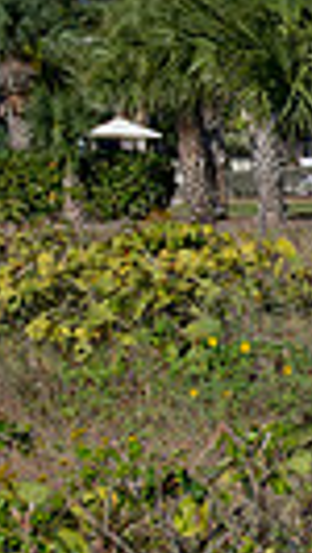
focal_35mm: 160
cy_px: 301
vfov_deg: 13.4
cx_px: 1165
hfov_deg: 6.4
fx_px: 2349
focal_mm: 35
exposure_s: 1/800
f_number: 7.1
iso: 160
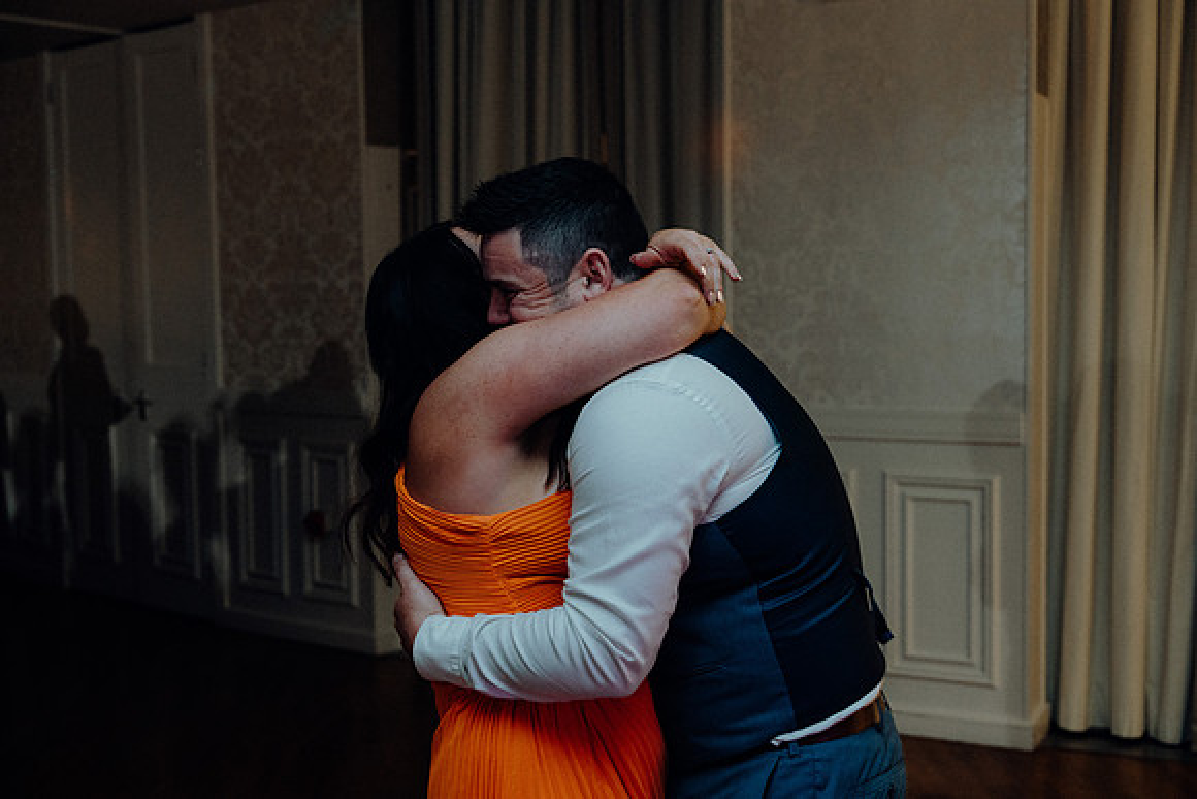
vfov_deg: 29.9
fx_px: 1497
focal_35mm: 45
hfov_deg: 43.6
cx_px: 598
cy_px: 400
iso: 2500
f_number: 3.5
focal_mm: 45
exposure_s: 1/160
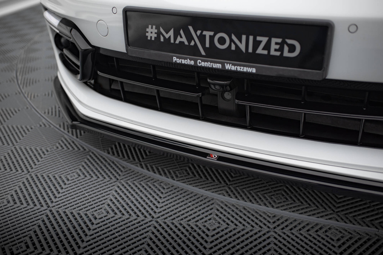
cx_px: 192
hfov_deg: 54.4
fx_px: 372
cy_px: 128
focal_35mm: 35
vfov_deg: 37.9
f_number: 2.5
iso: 500
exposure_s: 1/200
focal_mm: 35
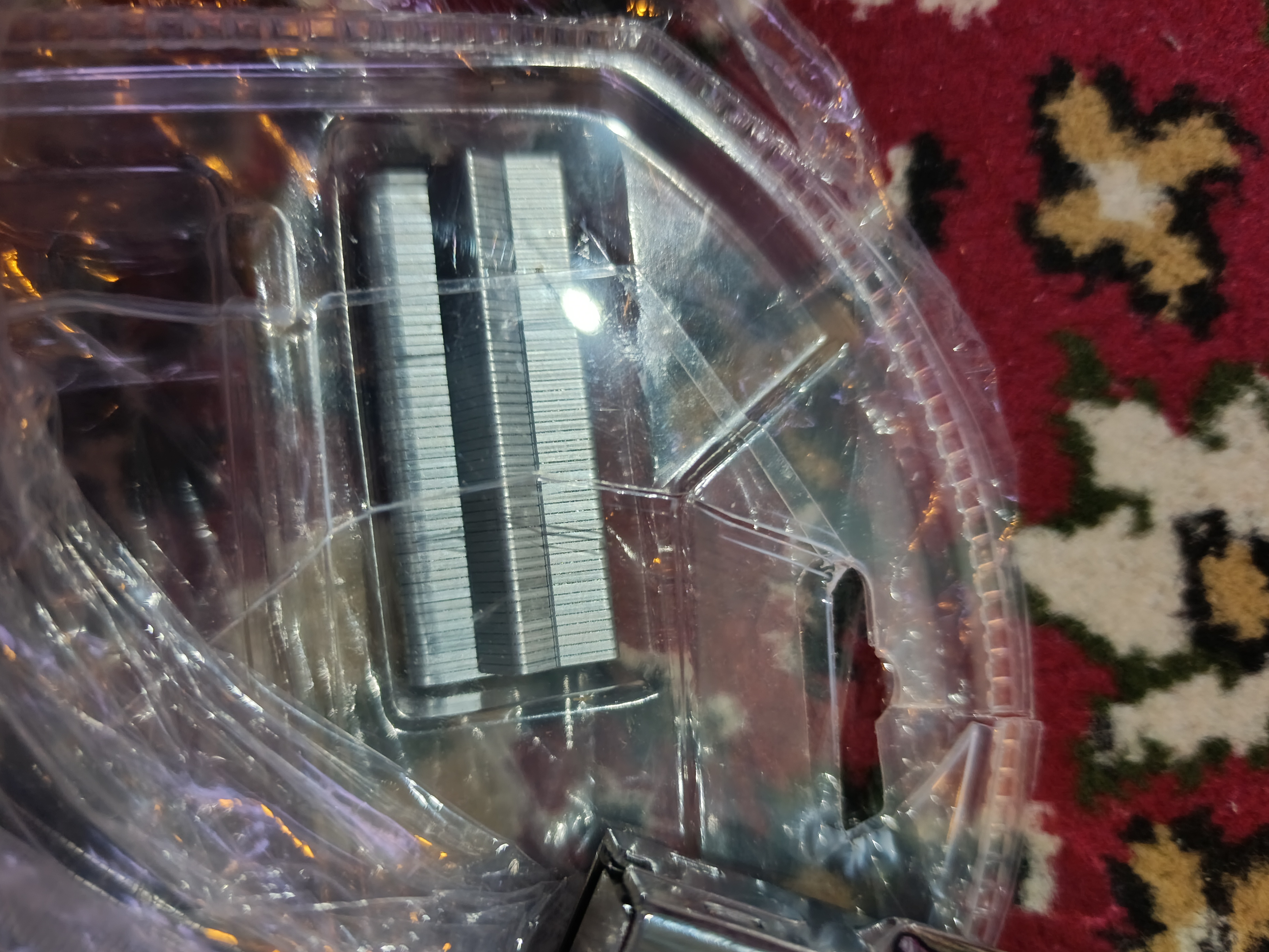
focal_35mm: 25
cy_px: 516
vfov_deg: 54.8
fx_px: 916
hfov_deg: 69.3
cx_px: 599
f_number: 1.6
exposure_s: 1/17.1
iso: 1600
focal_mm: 6.14
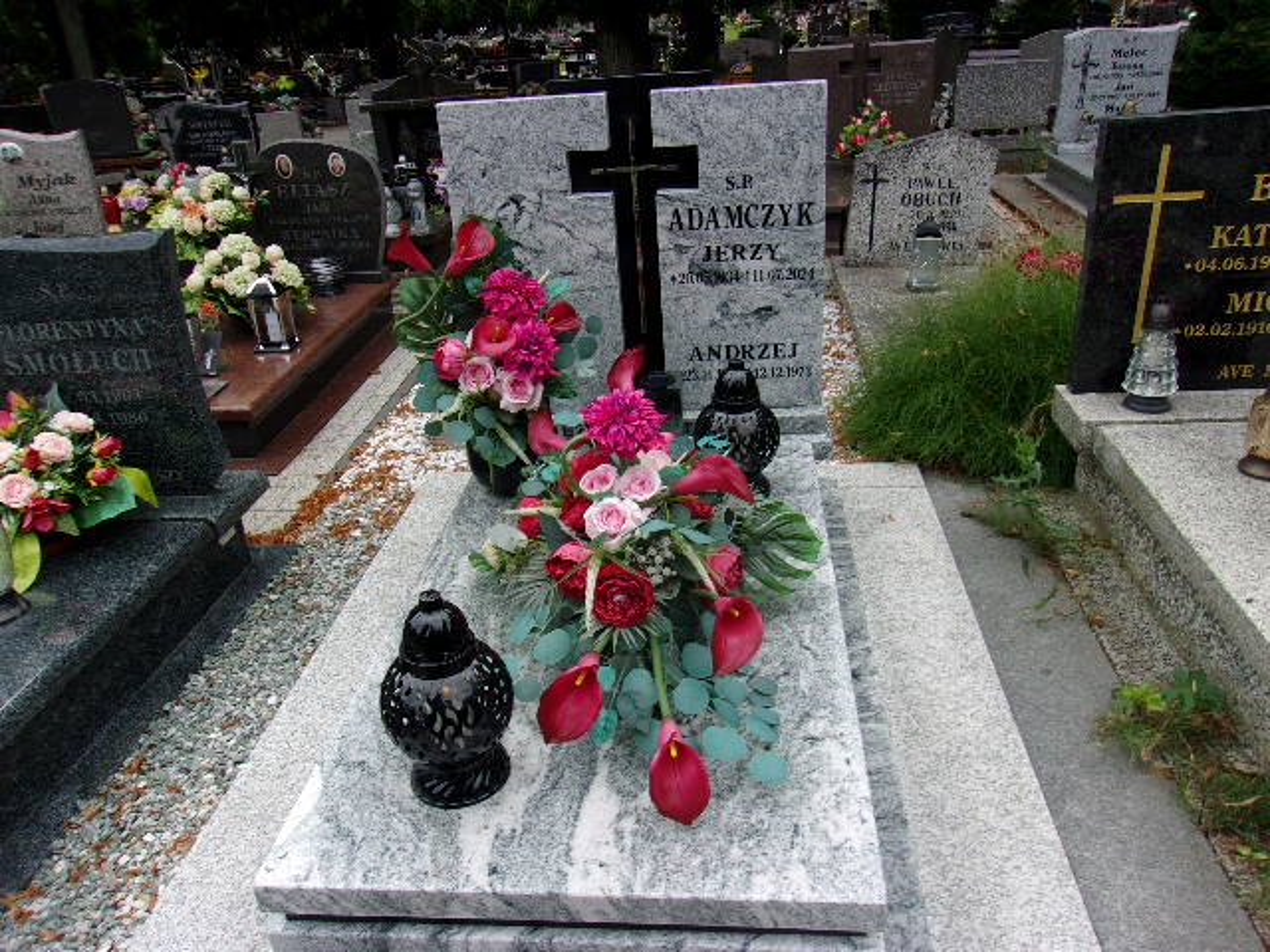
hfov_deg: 65.3
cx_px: 635
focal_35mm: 27
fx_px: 991
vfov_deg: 51.4
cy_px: 476
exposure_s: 1/42
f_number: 10.4
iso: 80
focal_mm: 4.9
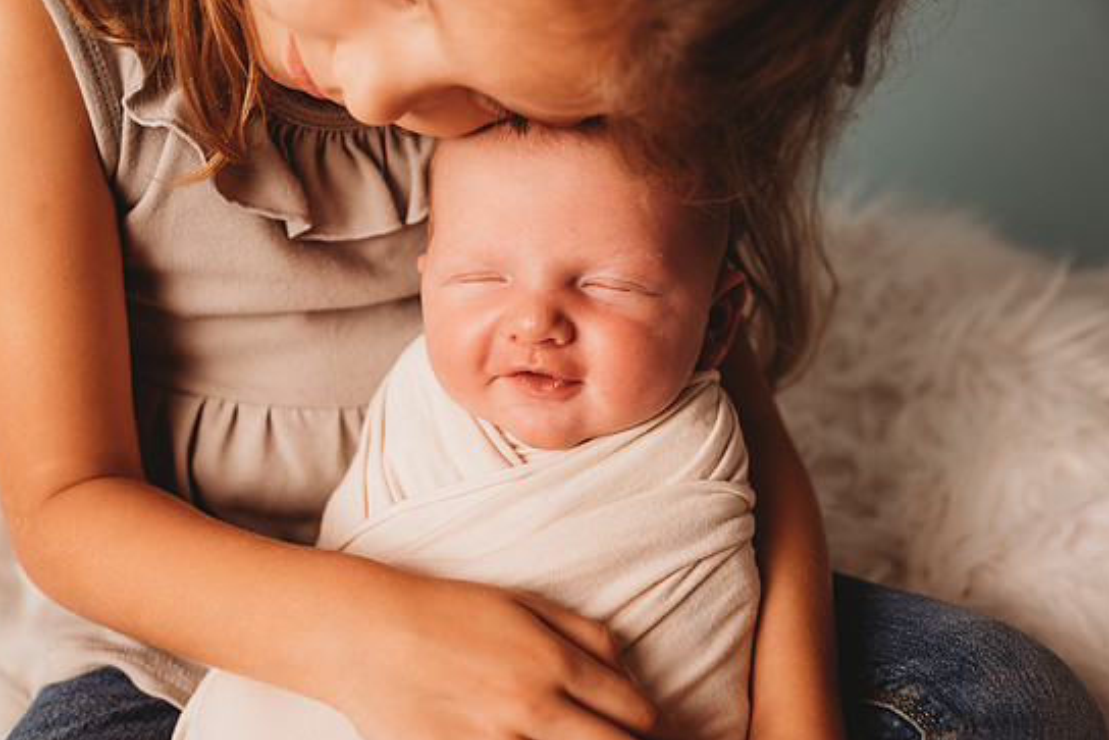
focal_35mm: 49
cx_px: 536
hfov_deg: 40.3
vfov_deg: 27.5
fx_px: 1510
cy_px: 358
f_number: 4
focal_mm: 46
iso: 160
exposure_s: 1/160
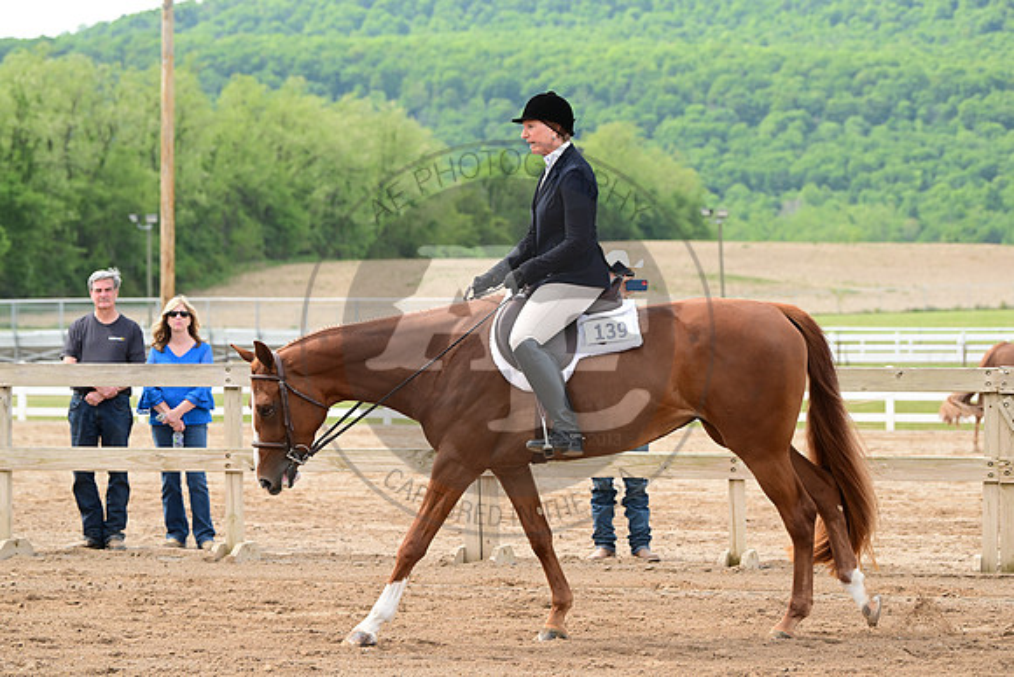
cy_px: 338
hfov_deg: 18.3
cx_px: 507
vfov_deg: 12.2
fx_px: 3155
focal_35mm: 112
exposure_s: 1/1600
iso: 800
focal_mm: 112
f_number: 5
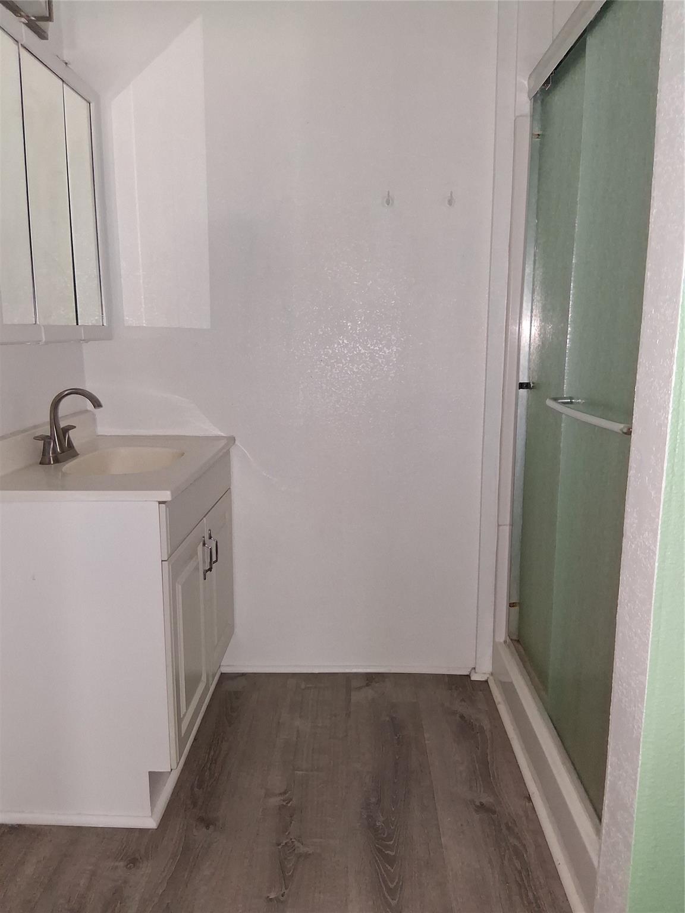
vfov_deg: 67.3
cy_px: 456
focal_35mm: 26
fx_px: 686
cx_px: 342
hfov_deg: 53.1
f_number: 1.8
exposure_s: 1/20
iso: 25
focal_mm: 3.98
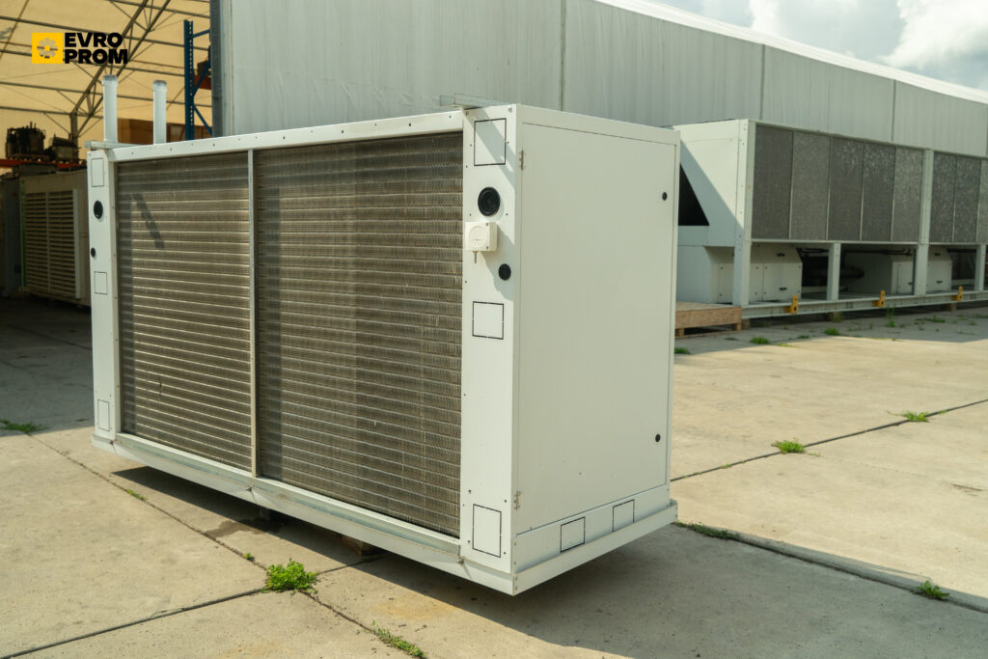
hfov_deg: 58.7
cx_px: 494
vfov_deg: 41.1
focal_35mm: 32
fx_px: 878
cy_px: 330
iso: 640
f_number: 8
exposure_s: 1/320
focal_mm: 32
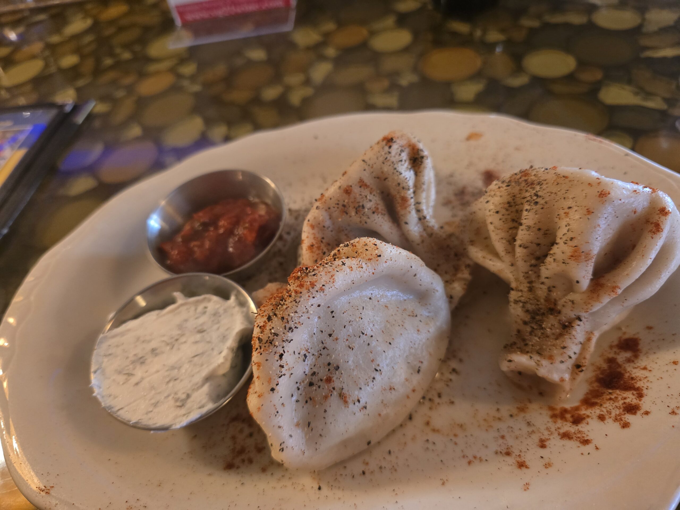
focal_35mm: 23
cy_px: 255
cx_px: 340
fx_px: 452
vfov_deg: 58.9
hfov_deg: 73.9
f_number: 1.7
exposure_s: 1/60
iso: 800
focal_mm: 6.3
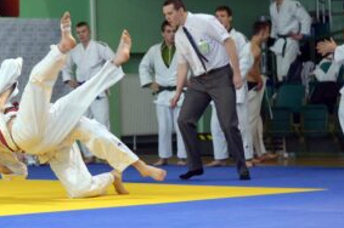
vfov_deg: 12.9
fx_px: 1012
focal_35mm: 106
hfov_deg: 19.3
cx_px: 158
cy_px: 99
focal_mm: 50
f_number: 2.2
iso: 1000
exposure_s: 1/1000
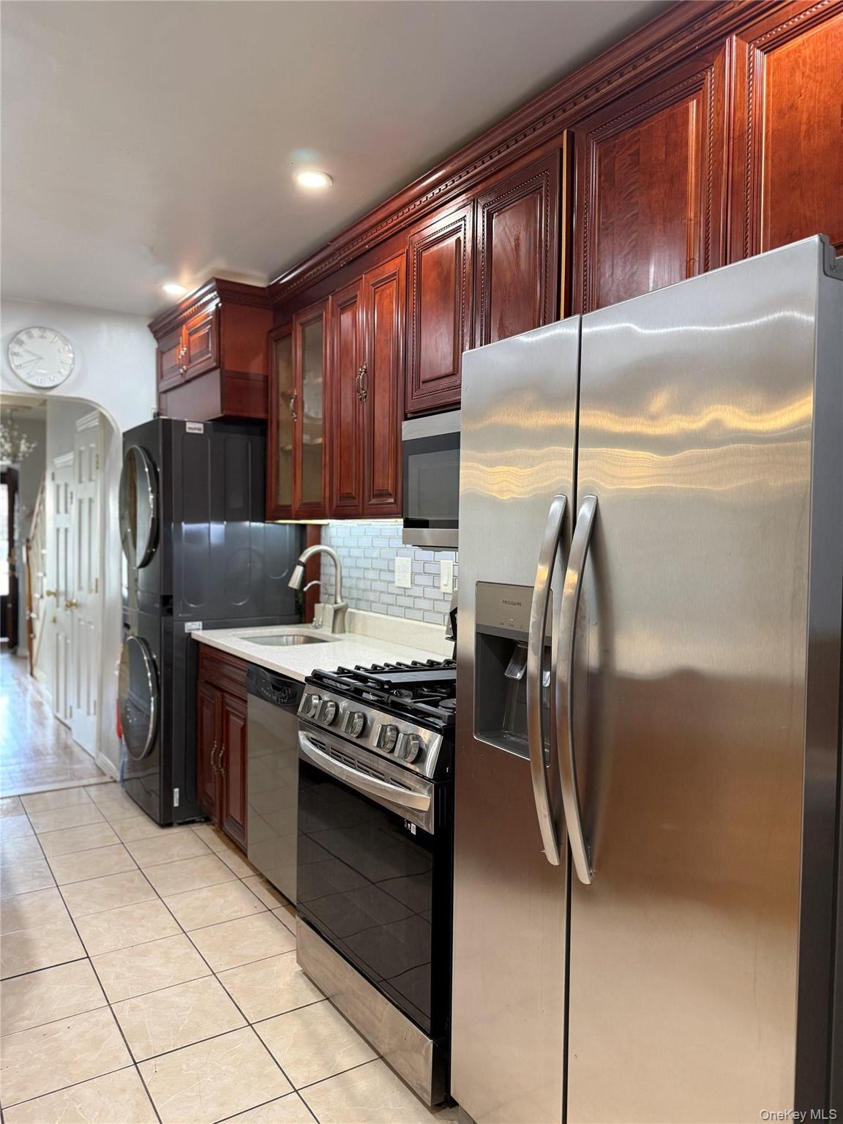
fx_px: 779
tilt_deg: -1.4
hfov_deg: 56.8
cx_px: 422
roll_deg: -0.1
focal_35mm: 24
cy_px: 562
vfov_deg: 71.6
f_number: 1.78
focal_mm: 6.76
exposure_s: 1/60
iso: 200
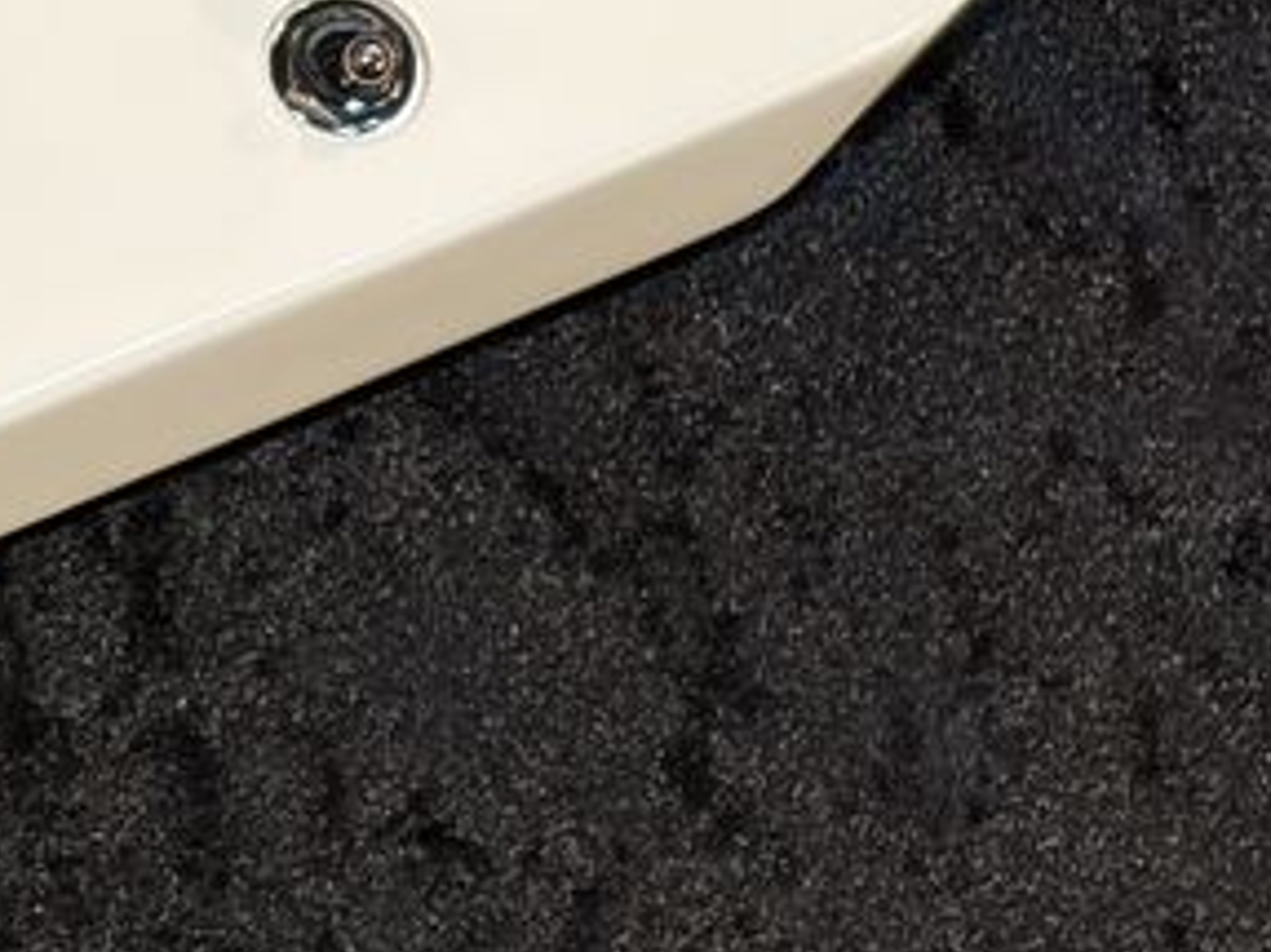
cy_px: 106
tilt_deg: -69.6
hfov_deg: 8.1
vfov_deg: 6.4
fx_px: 8515
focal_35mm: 232
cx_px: -1337
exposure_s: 1/60
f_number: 1.6
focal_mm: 5.96
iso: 40
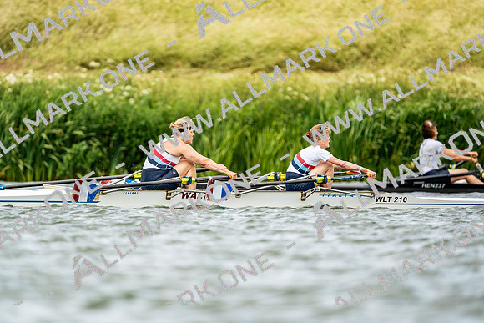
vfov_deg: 2.3
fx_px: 8068
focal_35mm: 600
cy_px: 162
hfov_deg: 3.4
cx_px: 242
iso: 500
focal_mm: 600
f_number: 6.3
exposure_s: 1/2000
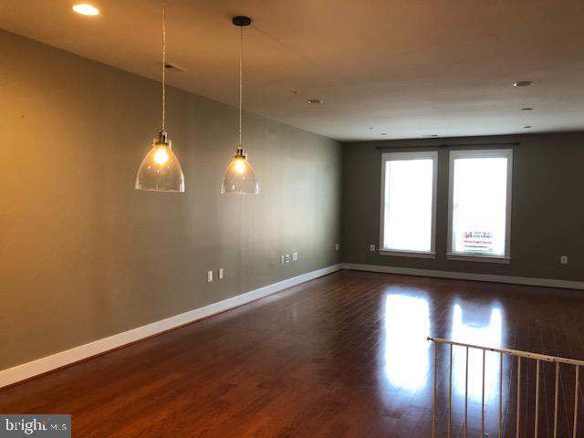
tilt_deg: -4.1
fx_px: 472
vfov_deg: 49.7
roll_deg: -0.9
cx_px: 292
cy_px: 219
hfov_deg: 63.4
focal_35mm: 28
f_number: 1.8
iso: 40
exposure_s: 1/30
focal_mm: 3.99
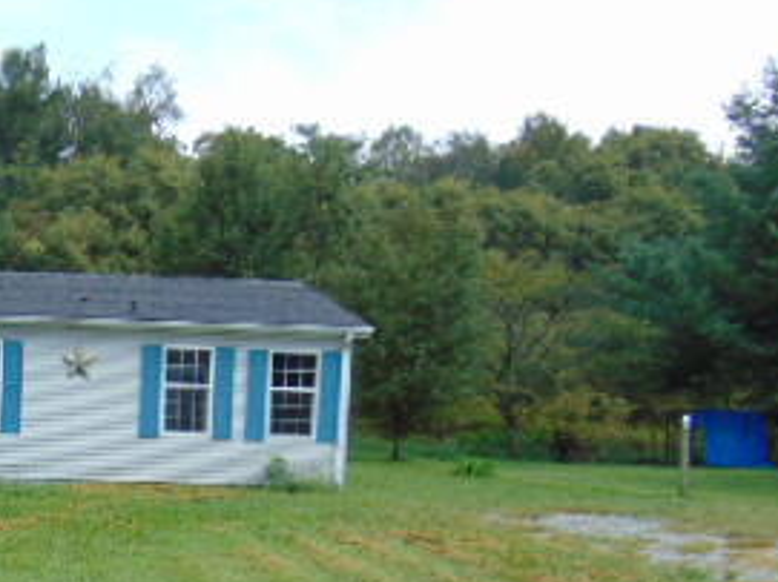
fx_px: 1325
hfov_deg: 29.8
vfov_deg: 23.9
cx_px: -52
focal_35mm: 59
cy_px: 553
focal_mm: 4.5
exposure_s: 1/500
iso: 80
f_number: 3
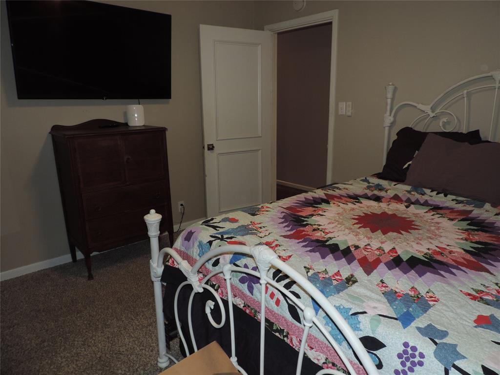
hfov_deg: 71.6
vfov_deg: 56.8
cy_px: 188
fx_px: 347
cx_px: 250
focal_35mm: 24
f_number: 3
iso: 200
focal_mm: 4.3
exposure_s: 1/30
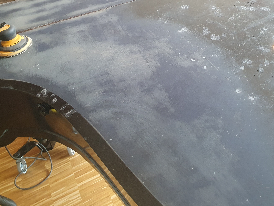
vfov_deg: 41.6
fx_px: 269
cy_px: 81
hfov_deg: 53.9
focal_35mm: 34
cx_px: 149
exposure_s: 1/50
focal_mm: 4.32
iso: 320
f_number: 2.4
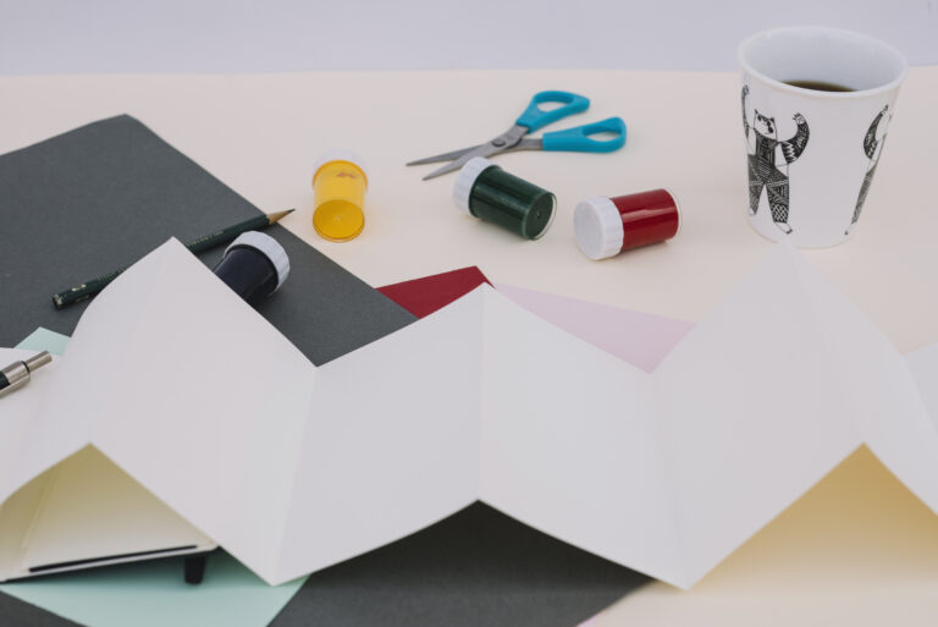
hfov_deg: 39.6
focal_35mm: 50
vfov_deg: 27.0
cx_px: 469
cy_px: 314
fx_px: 1303
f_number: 7.1
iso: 320
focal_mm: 50
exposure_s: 1/250
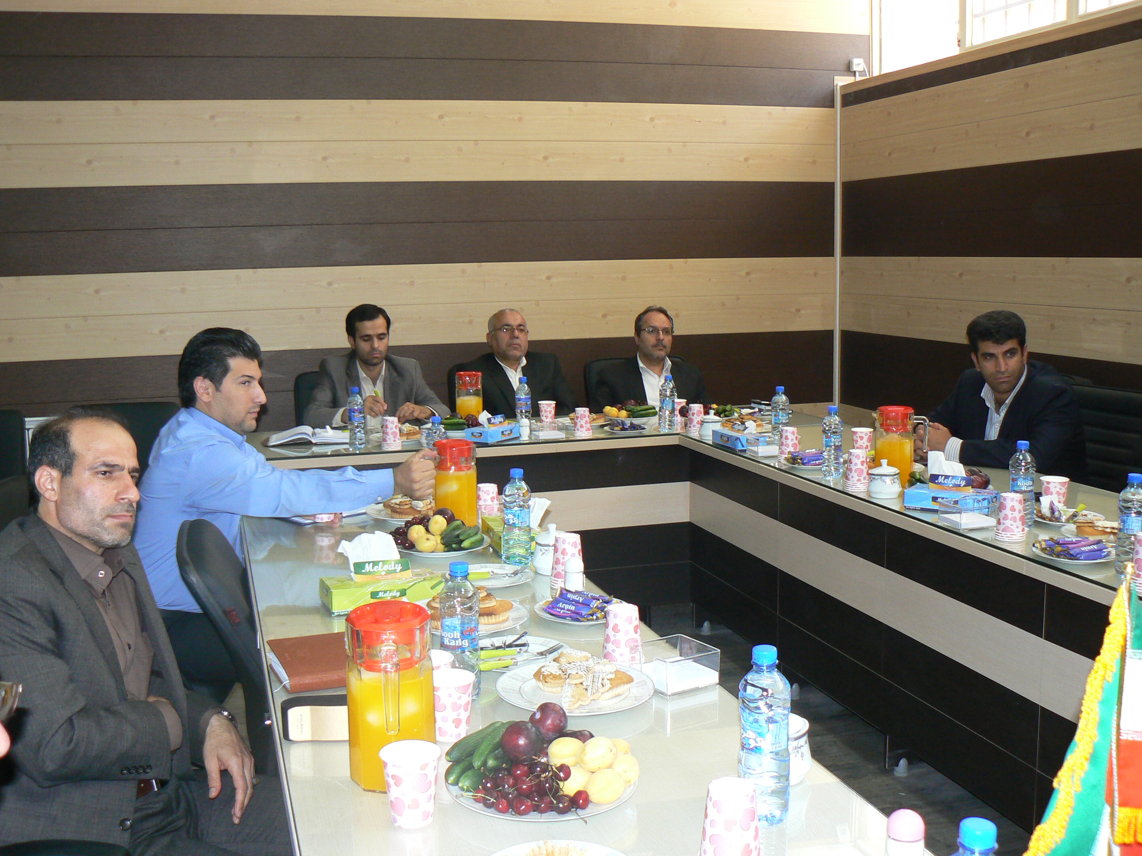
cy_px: 428
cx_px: 571
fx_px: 1188
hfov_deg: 51.4
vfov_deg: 39.7
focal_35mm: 36
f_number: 2.8
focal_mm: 6
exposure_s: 1/30
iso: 125
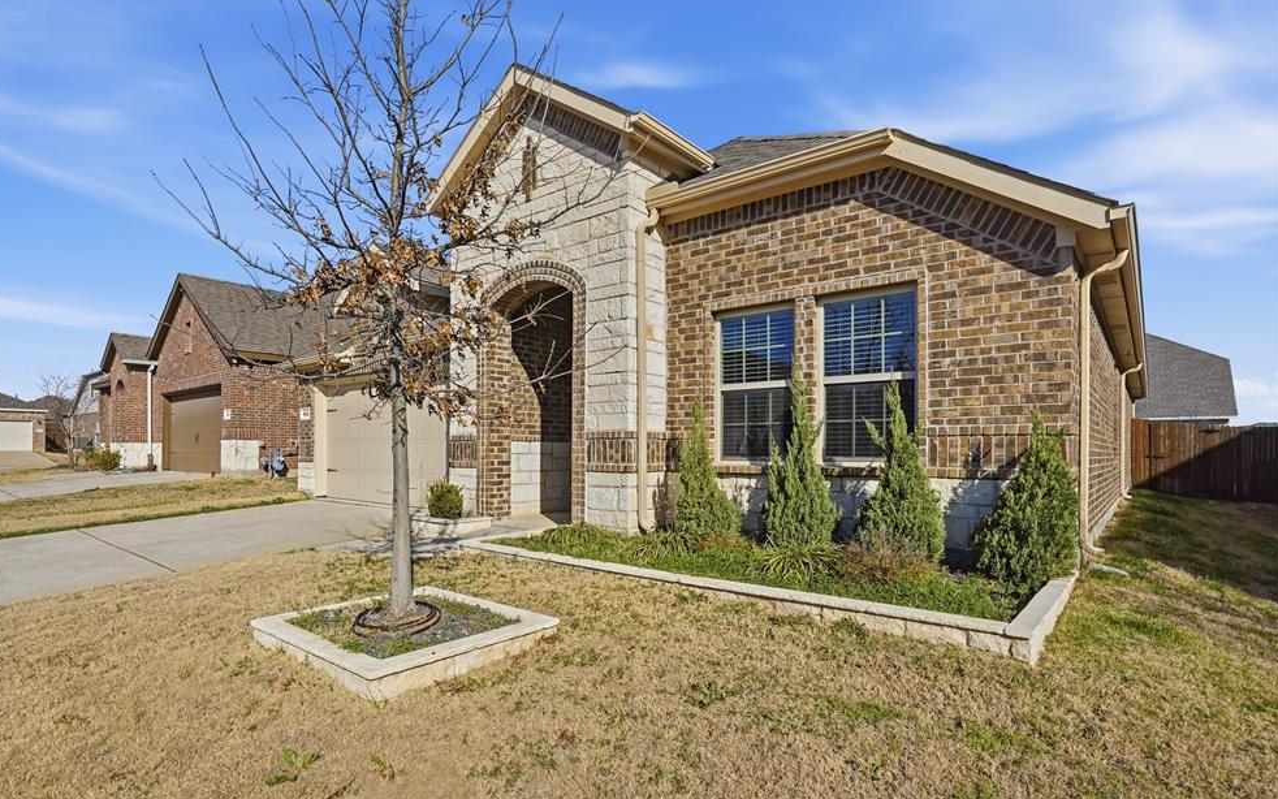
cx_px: 616
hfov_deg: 94.3
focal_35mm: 17
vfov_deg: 67.9
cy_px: 433
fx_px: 592
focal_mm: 16
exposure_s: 1/6400
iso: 160
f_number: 9
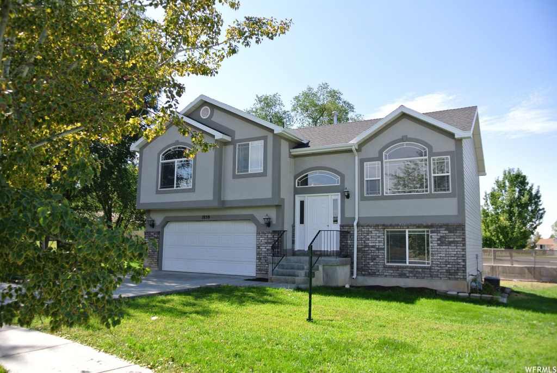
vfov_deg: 48.0
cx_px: 278
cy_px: 186
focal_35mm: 27
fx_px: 418
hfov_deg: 67.3
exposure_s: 1/400
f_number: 4.5
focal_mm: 10
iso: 100
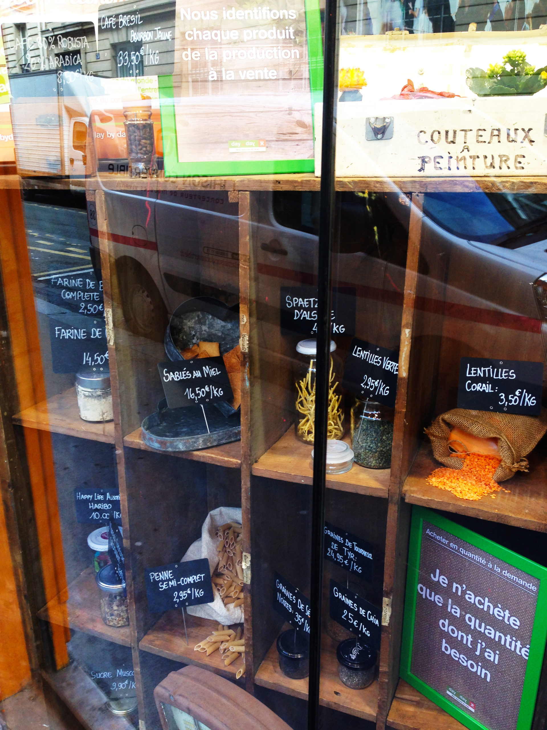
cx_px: 274
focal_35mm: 33
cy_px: 365
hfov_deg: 42.9
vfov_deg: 55.4
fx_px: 695
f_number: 2.4
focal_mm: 4.12
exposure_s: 1/60
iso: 64
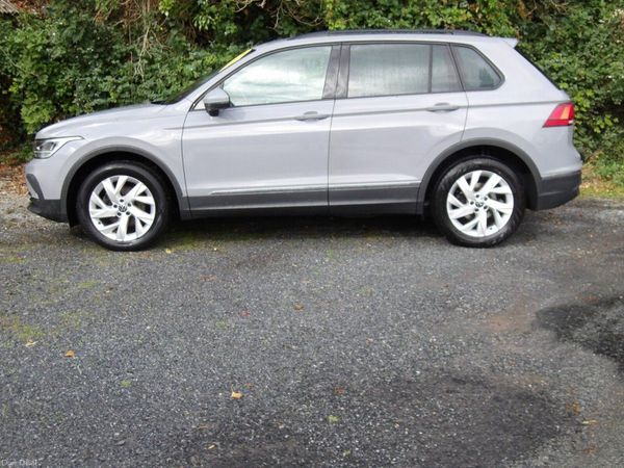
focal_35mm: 42
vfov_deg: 34.3
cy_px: 234
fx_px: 757
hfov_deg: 44.8
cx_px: 312
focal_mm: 7.6
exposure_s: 1/194
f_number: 3.7
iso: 100
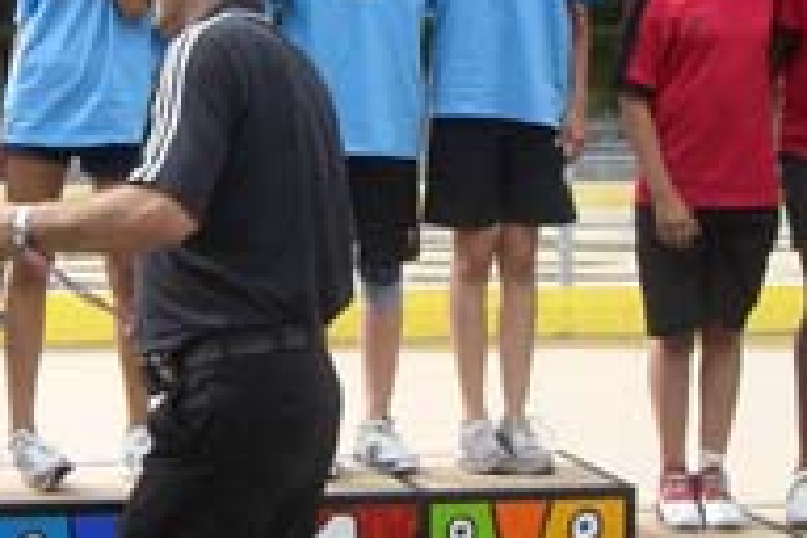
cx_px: 223
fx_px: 2309
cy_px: 267
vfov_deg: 13.3
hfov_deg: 19.7
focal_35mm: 103
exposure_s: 1/320
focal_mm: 6.2
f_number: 4.3
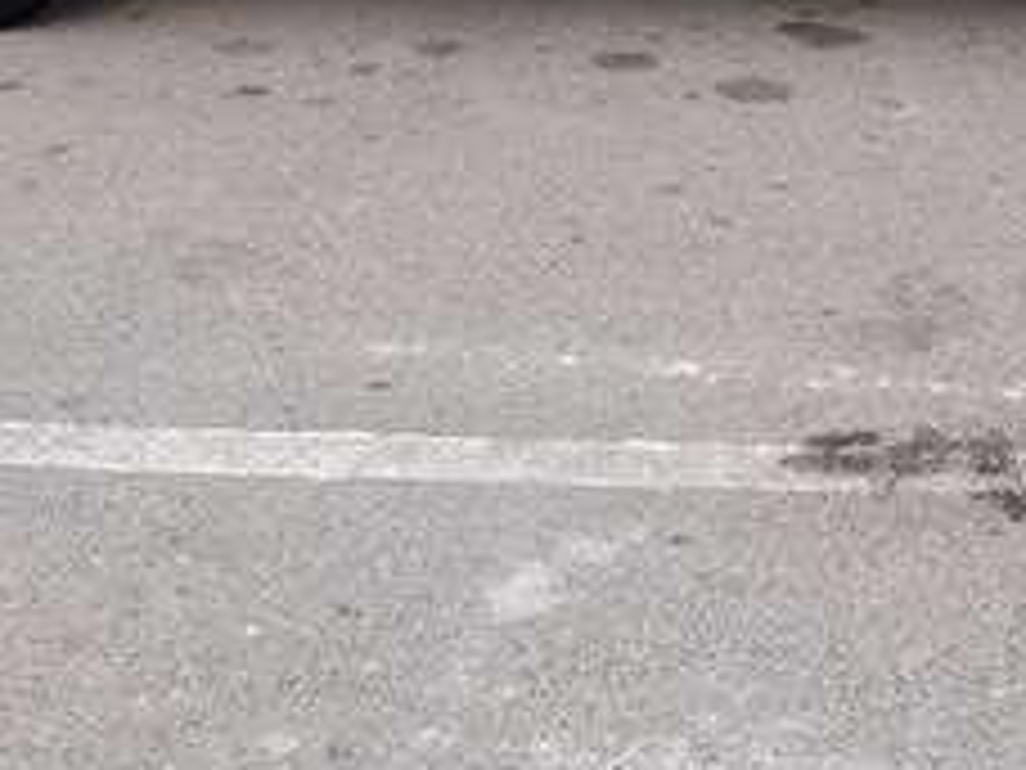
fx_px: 2312
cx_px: 724
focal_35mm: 78
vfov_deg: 18.0
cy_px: -155
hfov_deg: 24.8
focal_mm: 3.71
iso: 40
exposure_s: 1/312
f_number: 1.7
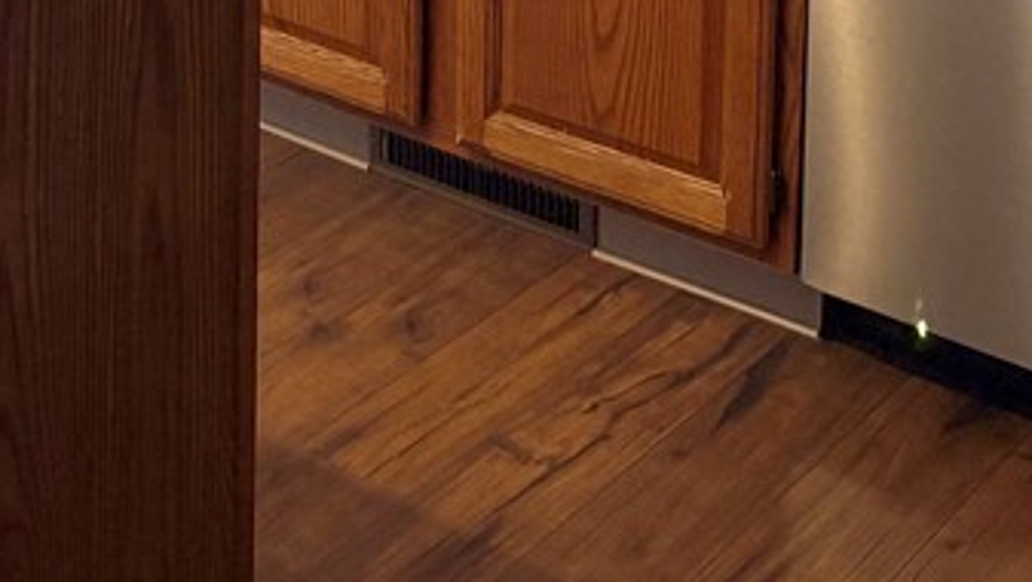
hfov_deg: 24.4
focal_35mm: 86
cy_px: -570
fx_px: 2355
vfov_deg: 12.5
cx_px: 230
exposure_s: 1/120
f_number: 1.6
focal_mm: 5.96
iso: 125
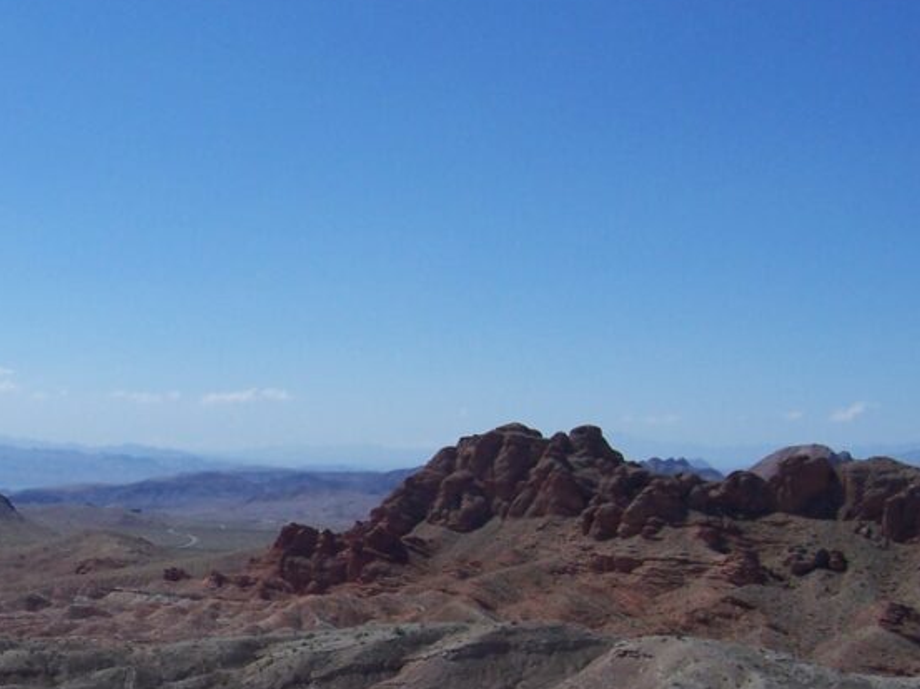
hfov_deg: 29.3
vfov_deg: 23.1
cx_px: 70
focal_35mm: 63
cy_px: 508
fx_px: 1673
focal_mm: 5.6
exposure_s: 1/1000
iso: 80
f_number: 5.6
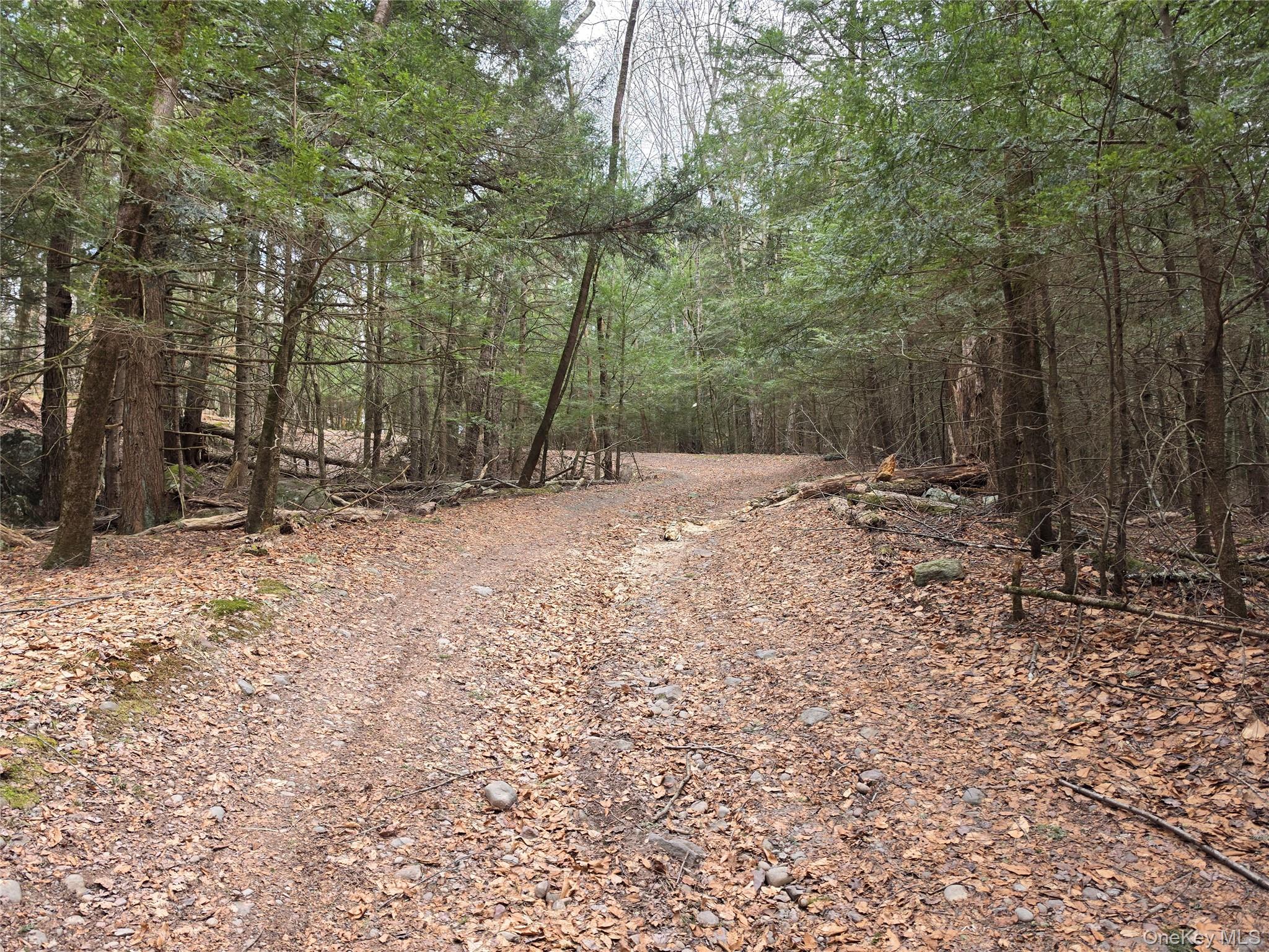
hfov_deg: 73.9
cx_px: 634
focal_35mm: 23
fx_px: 843
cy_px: 476
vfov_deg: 58.9
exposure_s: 1/180
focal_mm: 6.5
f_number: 1.4
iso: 40
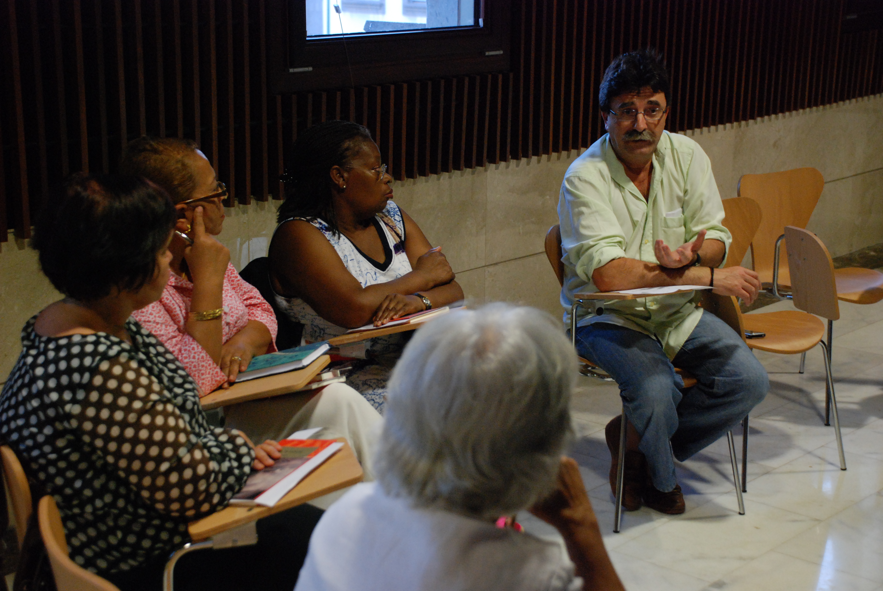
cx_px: 442
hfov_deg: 30.5
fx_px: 1621
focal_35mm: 66
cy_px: 296
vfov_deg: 20.7
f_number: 4.8
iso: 1000
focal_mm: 44
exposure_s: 1/30
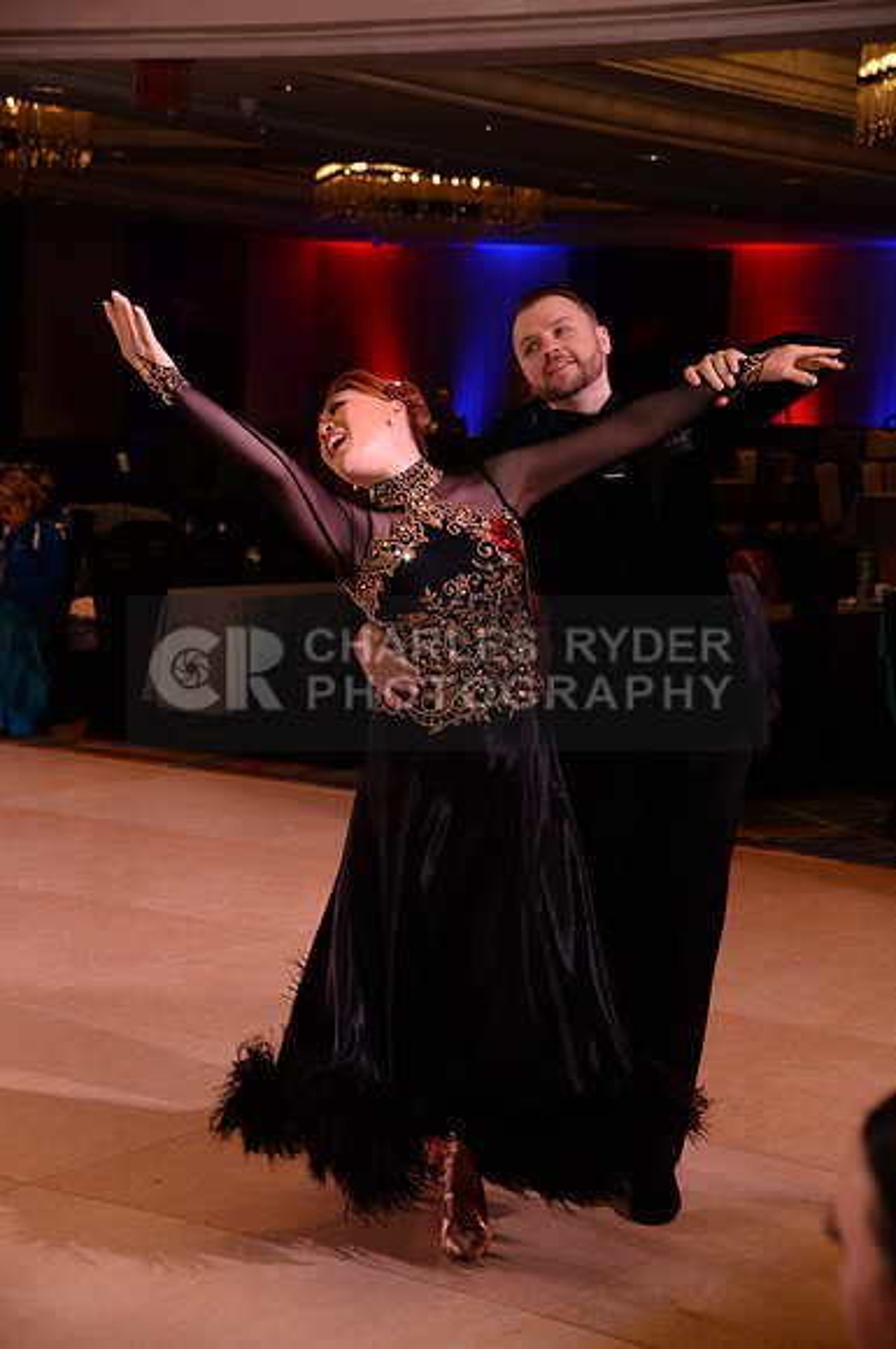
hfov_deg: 18.1
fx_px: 2808
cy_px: 674
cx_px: 448
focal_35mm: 75
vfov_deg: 27.0
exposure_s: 1/250
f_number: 6.3
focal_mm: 75
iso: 2500
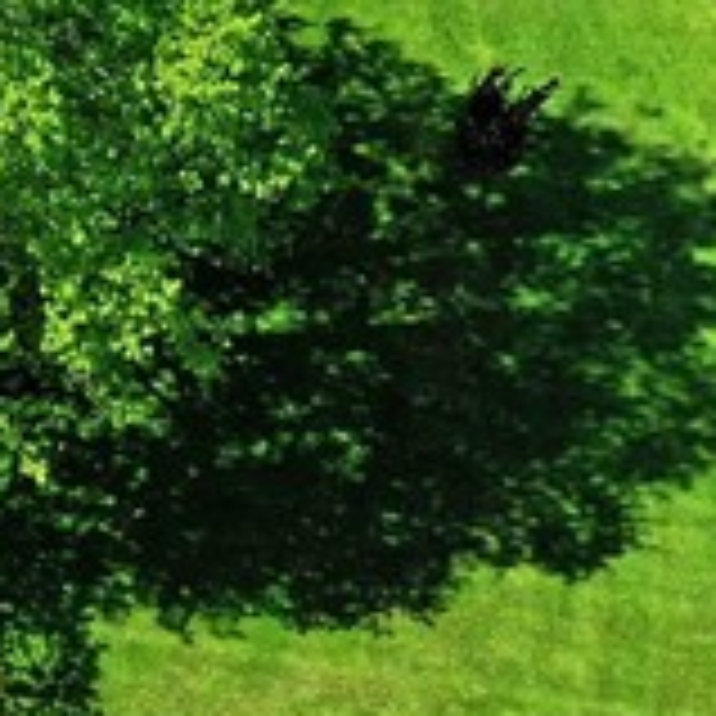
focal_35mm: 163
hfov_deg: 10.6
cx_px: -90
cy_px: -396
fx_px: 3814
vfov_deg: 10.3
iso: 100
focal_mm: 10.26
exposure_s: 1/400
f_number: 5.6
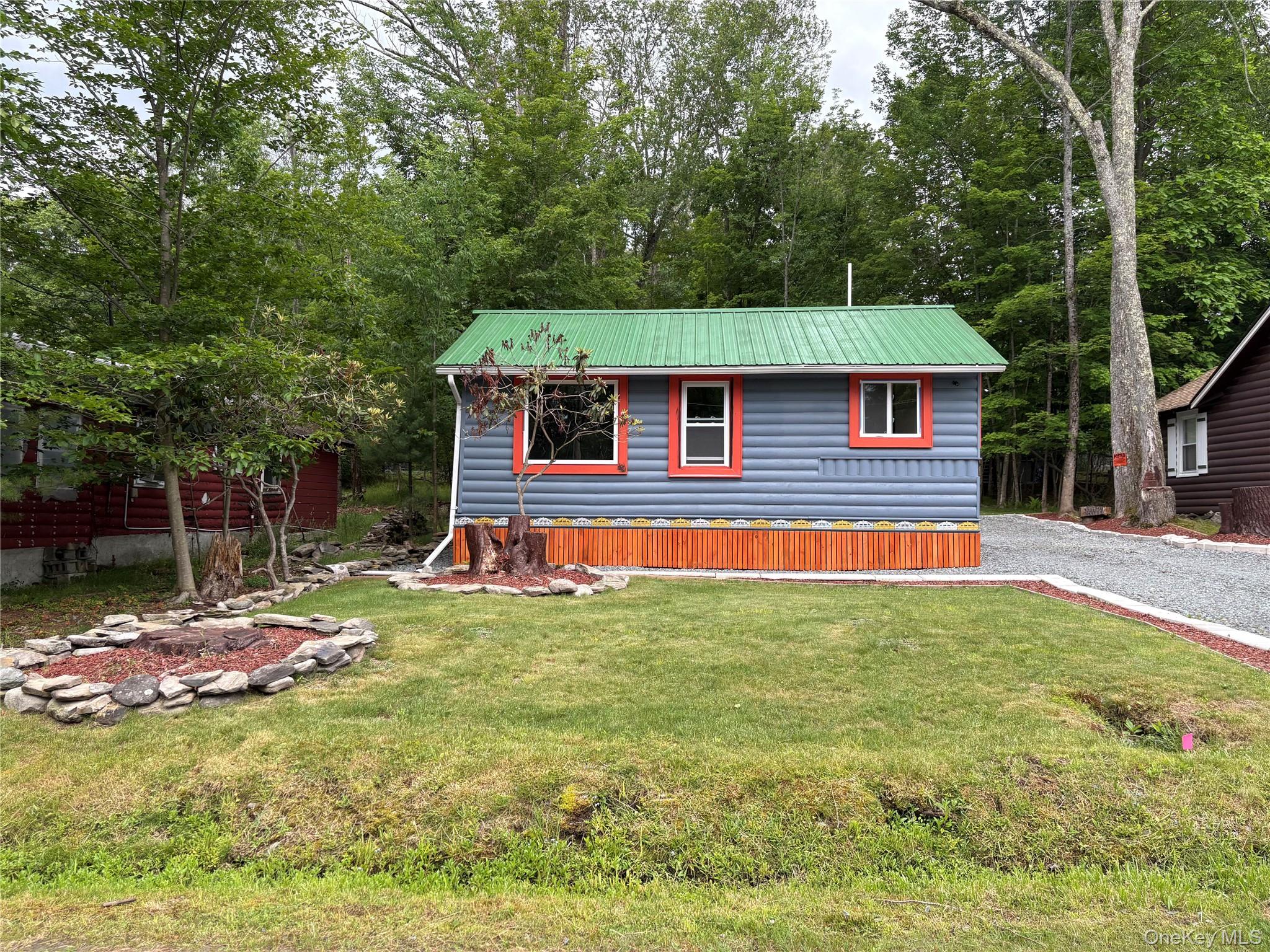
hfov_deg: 67.3
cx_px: 635
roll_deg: -0.3
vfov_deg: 53.1
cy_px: 476
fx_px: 954
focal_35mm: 26
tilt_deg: +3.0
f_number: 1.6
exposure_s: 1/438
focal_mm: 5.96
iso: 50
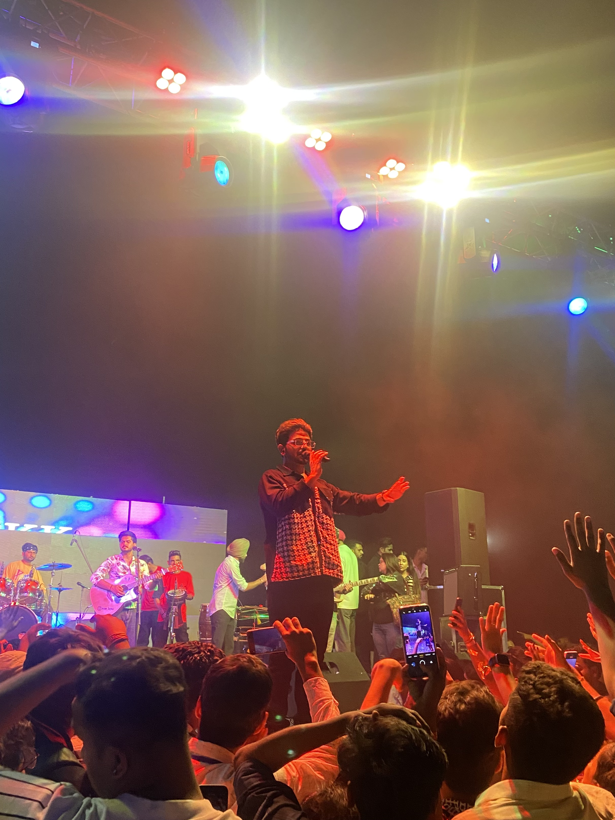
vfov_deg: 67.3
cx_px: 308
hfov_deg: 53.1
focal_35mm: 26
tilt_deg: +15.4
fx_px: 616
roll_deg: -1.0
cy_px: 410
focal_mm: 4.25
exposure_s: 1/60
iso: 200
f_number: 1.8
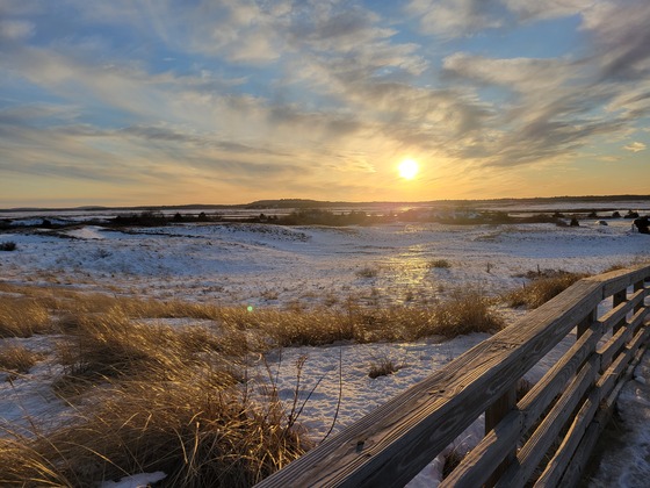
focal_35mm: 26
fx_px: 488
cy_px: 244
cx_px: 325
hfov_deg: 67.3
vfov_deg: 53.1
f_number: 1.8
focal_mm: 5.4
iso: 40
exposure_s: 1/2151
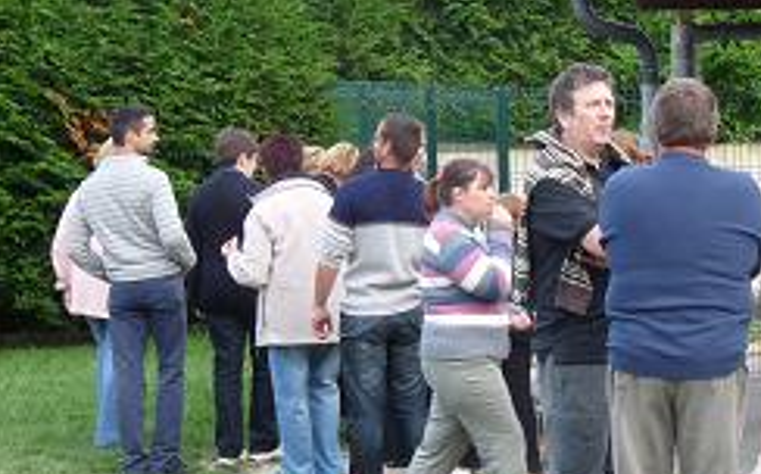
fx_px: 2714
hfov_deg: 15.7
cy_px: 214
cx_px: 742
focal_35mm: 131
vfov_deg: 10.0
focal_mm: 9.8
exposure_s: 1/80
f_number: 3.2
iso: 100
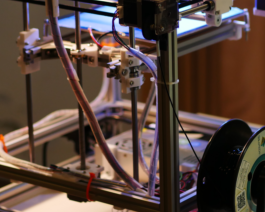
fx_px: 1474
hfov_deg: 10.3
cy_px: 79
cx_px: 161
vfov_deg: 8.2
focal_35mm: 188
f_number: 1.8
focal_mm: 45
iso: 500
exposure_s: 1/100
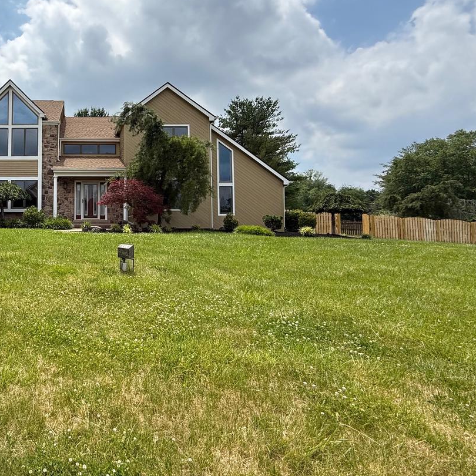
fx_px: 342
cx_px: 78
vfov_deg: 69.4
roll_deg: -0.9
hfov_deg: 62.1
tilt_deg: +2.4
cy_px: 210
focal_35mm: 22
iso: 64
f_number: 2.2
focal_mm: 2.22
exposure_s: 1/2237
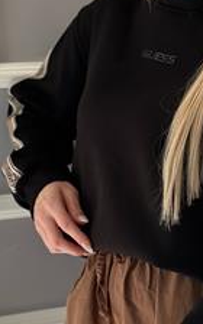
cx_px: 187
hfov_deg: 11.0
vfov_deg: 17.7
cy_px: 146
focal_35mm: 118
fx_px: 1045
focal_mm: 6.86
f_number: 1.78
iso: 100
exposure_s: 1/121
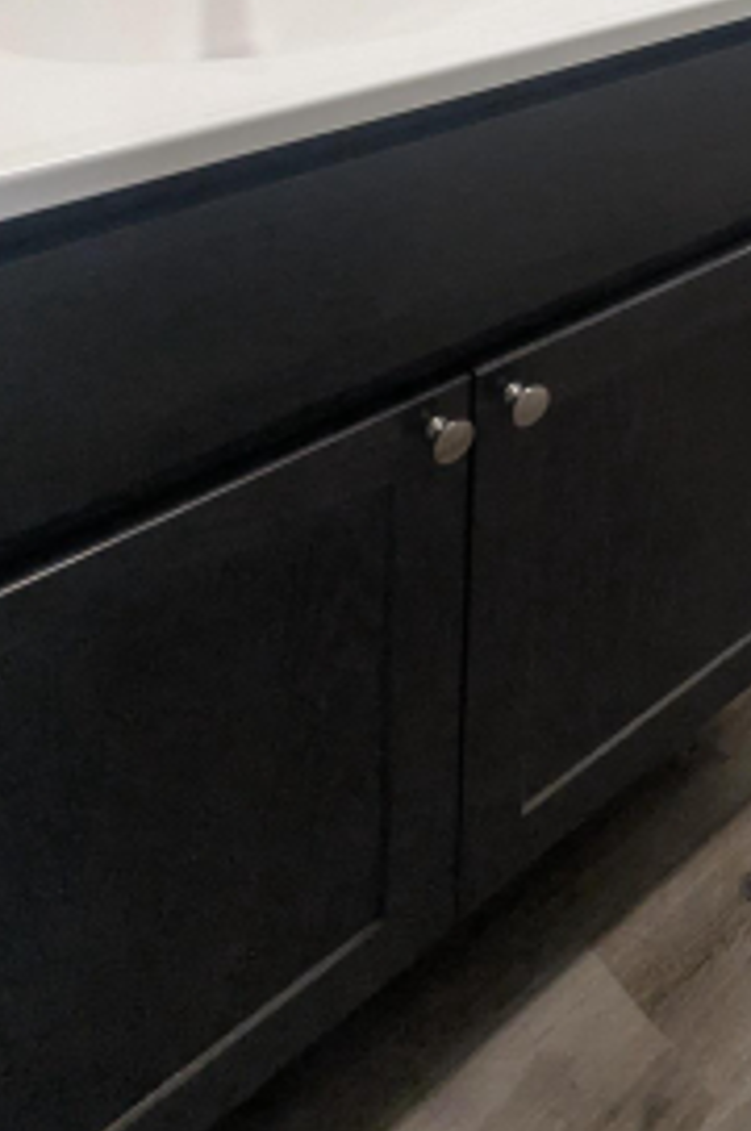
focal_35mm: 41
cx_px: 1010
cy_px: -215
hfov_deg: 26.8
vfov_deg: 36.8
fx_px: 1286
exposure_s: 1/60
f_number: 2.2
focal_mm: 2.35
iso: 302
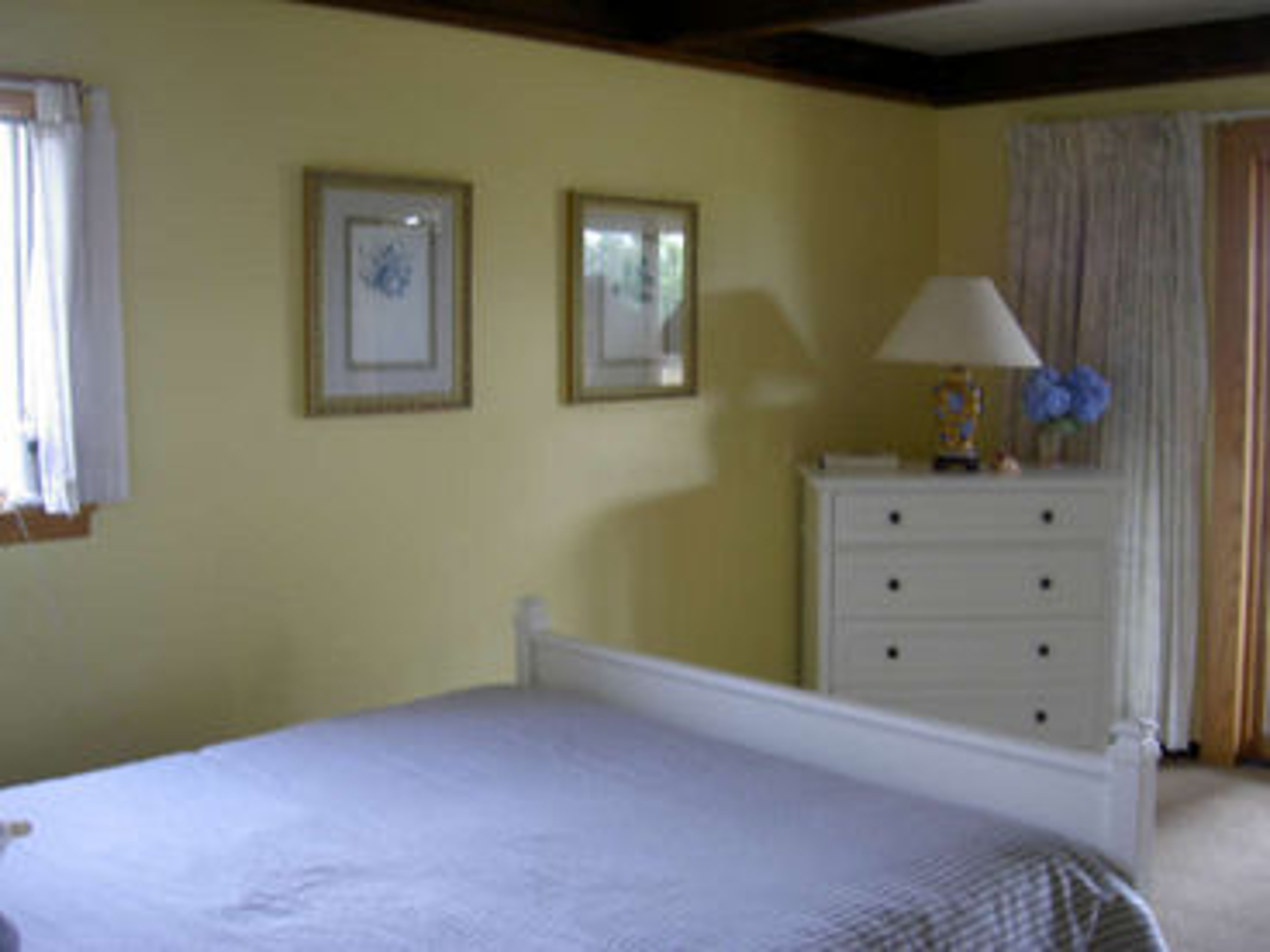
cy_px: 476
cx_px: 635
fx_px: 1431
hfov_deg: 47.9
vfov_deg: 36.8
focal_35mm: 39
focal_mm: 8
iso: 100
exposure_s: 1/10
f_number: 2.8
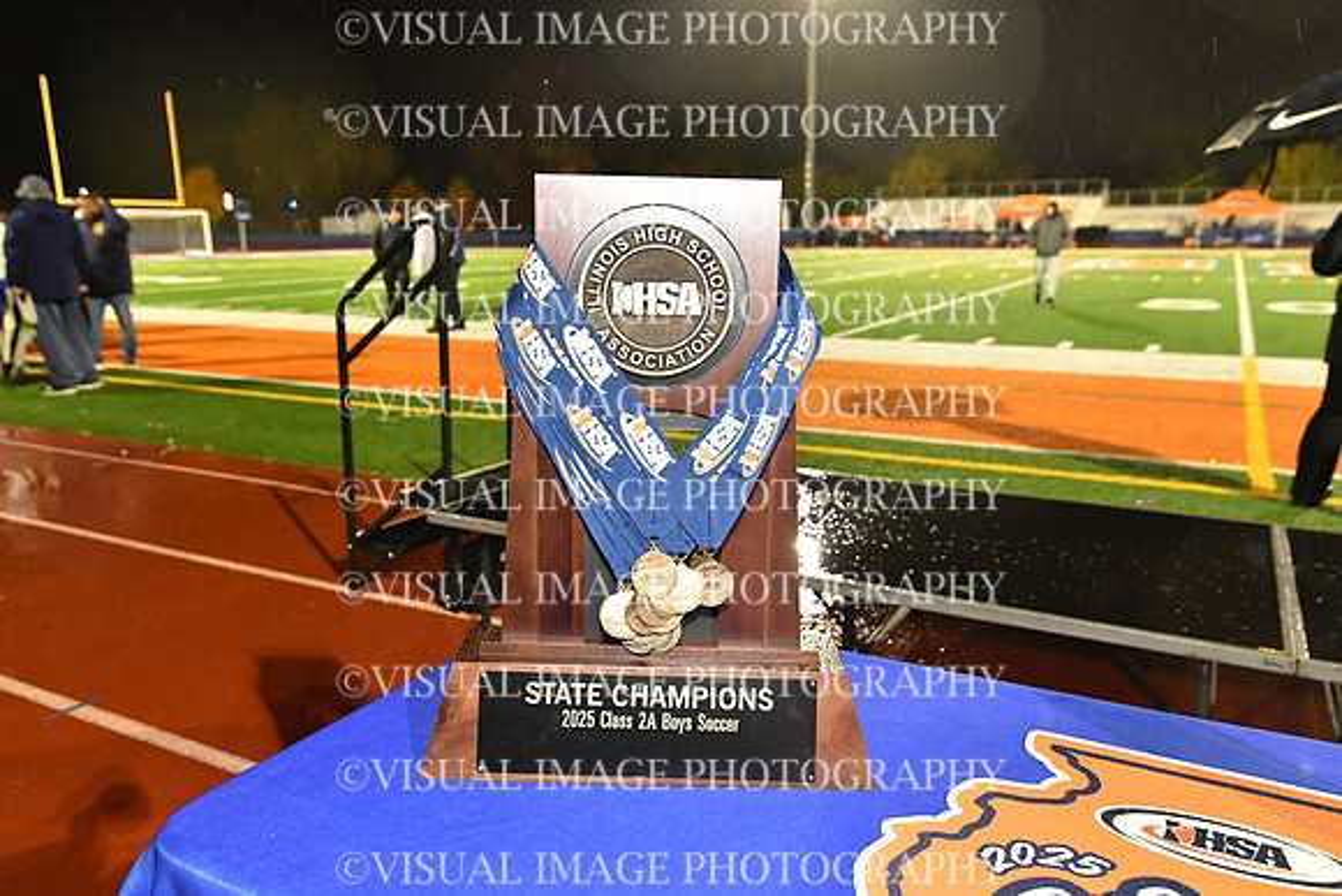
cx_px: 671
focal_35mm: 28
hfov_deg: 65.5
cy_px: 448
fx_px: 1044
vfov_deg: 46.4
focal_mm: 28
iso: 4000
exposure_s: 1/200
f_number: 5.6
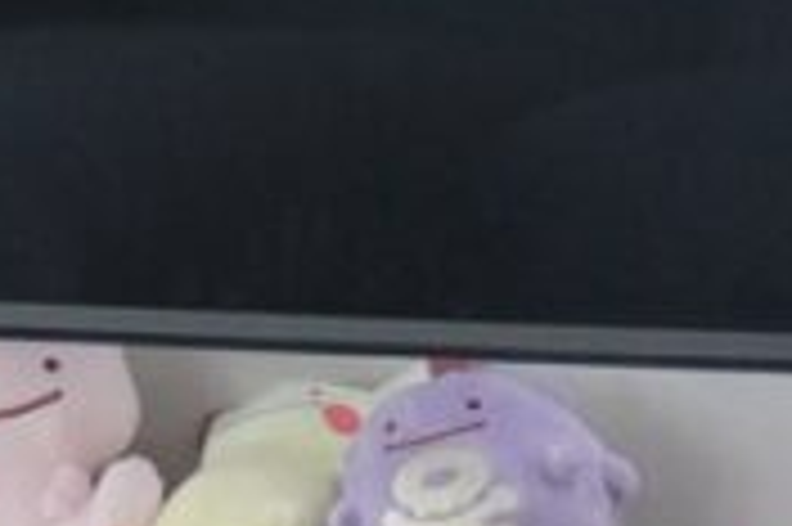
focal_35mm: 306
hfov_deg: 6.7
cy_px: 686
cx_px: 734
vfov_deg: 4.5
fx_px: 6724
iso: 2500
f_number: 5
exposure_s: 1/60
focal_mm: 35
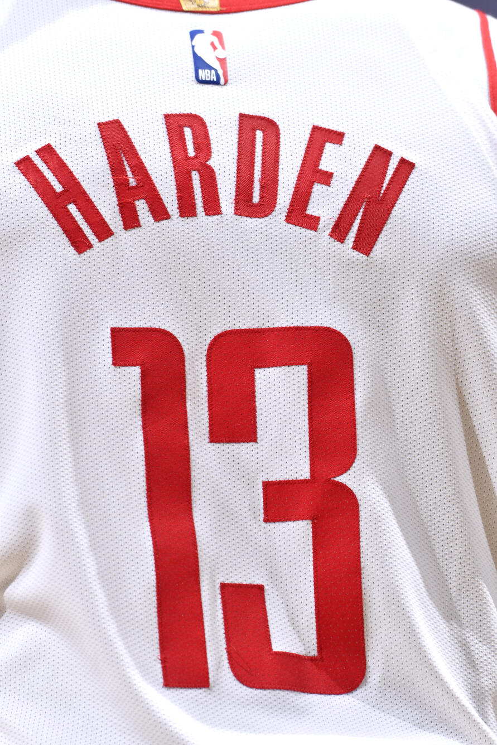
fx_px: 9937
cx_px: 248
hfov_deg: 2.9
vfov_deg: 4.3
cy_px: 372
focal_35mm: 480
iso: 160
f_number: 6.3
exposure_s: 1/250
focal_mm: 320
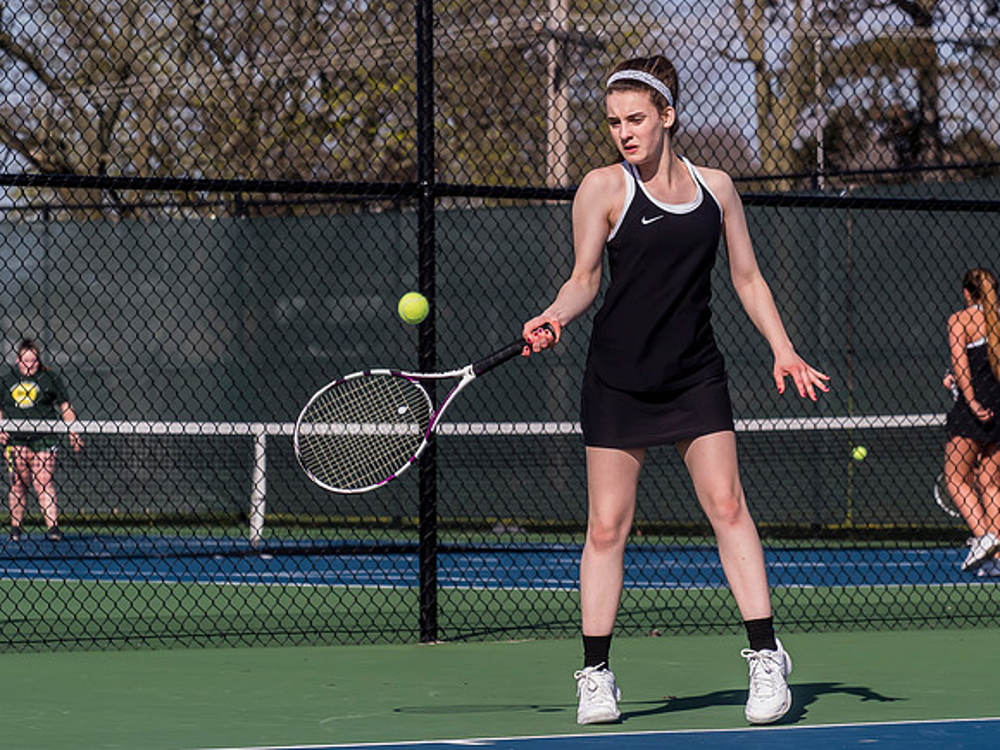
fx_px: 6422
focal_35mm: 222
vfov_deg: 6.7
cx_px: 612
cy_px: 278
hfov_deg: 8.9
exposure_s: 1/1600
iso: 400
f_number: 5
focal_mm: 79
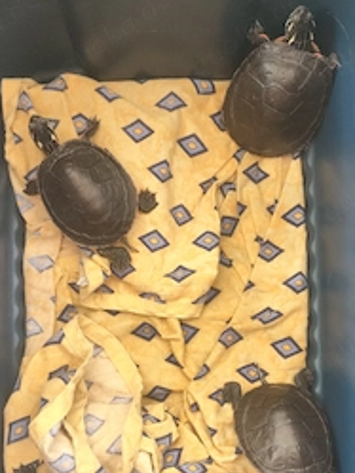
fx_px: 615
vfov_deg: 40.9
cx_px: 184
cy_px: 353
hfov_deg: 32.2
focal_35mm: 45
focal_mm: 4.71
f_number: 1.79
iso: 250
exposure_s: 1/50
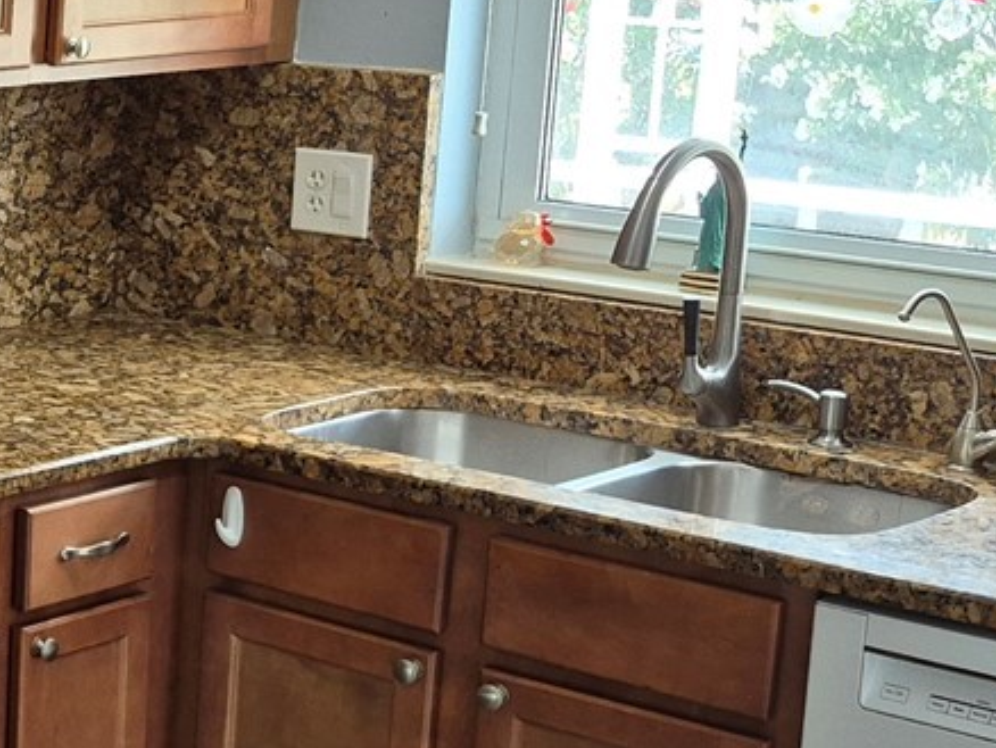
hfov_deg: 19.4
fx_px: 2418
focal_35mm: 84
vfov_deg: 17.6
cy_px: 387
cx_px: -609
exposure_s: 1/120
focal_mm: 5.4
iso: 125
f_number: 1.8
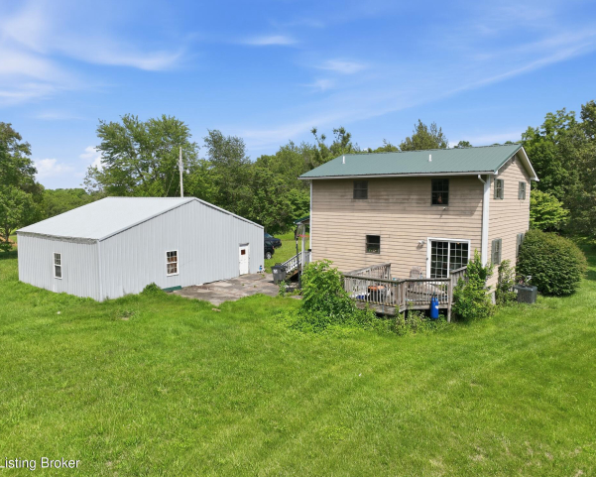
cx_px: 283
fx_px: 459
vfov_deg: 54.9
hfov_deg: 66.0
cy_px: 237
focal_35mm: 26
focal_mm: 12.3
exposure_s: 1/2000
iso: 100
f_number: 2.8
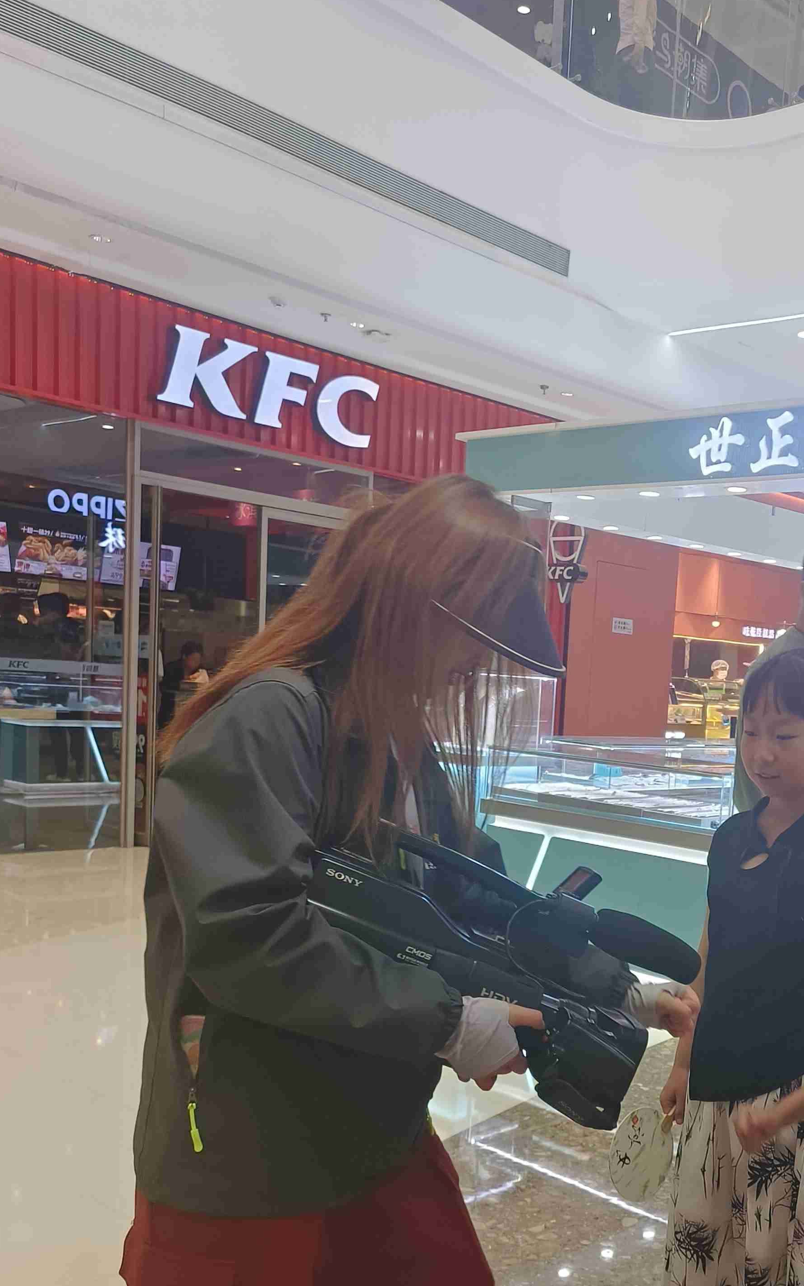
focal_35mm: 35
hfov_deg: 35.4
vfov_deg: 54.5
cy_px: 827
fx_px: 1227
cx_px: 610
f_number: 1.75
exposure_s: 1/100
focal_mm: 5.5
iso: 102
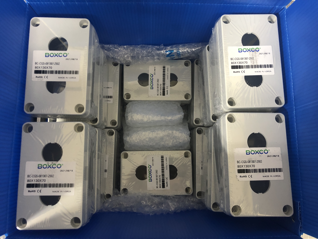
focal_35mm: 28
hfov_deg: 63.4
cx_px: 159
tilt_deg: -82.0
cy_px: 120
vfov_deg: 49.7
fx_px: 257
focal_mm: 4
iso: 100
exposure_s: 1/9
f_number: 1.8
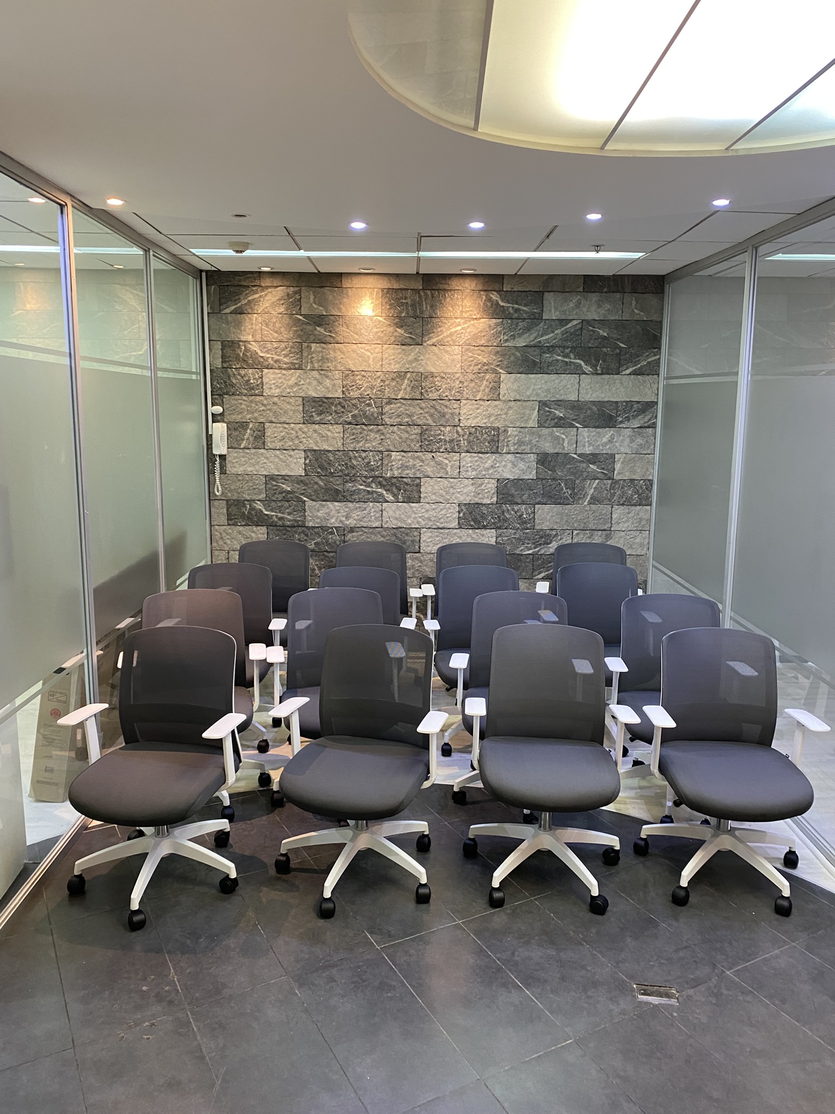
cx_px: 418
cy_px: 557
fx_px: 836
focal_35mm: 26
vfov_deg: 67.3
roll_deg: -0.8
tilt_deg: -9.2
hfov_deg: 53.1
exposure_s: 1/50
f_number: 1.8
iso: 200
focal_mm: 4.25
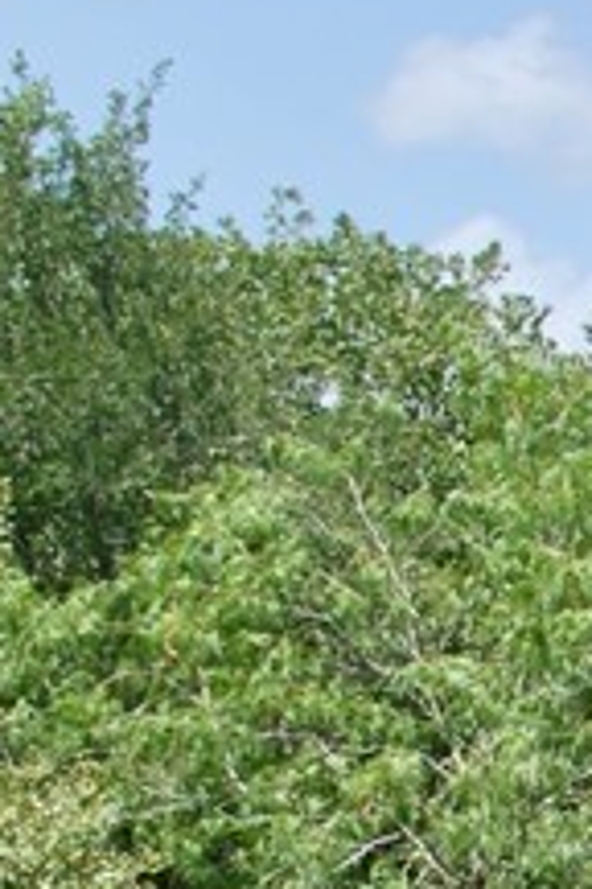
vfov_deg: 8.5
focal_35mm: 241
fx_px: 5944
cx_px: 1593
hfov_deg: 5.4
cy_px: 971
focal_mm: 32
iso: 100
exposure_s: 1/200
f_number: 7.1
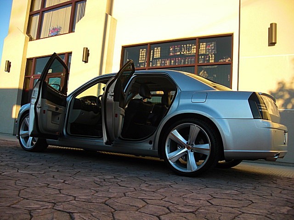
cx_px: 147
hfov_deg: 51.4
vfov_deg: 39.7
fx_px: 306
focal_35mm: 36
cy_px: 110
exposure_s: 1/250
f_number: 2.8
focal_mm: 6.3
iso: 50
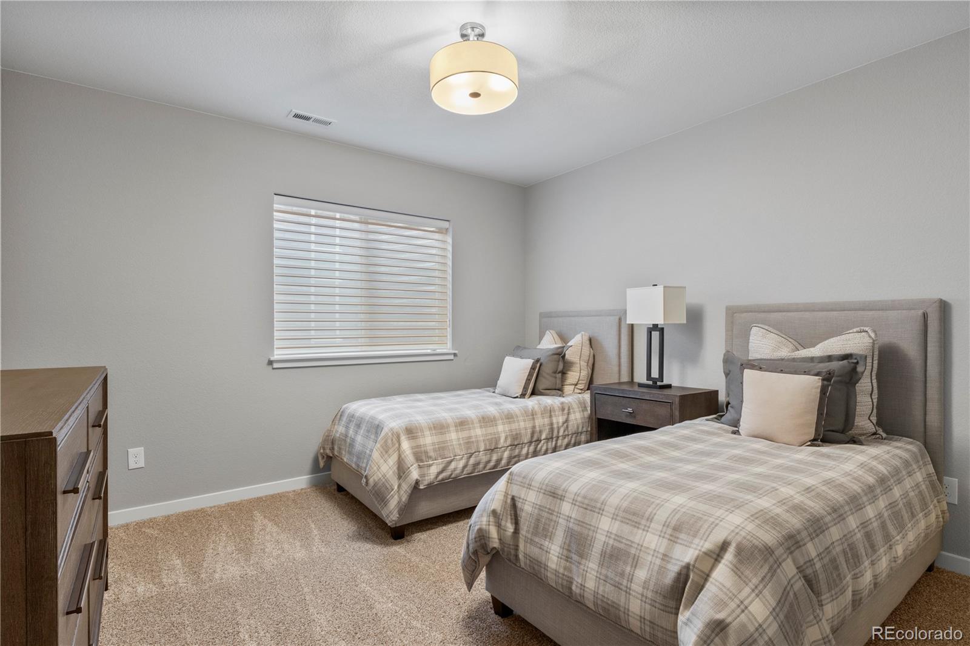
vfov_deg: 68.7
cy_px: 323
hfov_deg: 91.5
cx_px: 485
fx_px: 473
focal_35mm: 18
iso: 250
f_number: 8
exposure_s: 1/4
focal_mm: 11.7
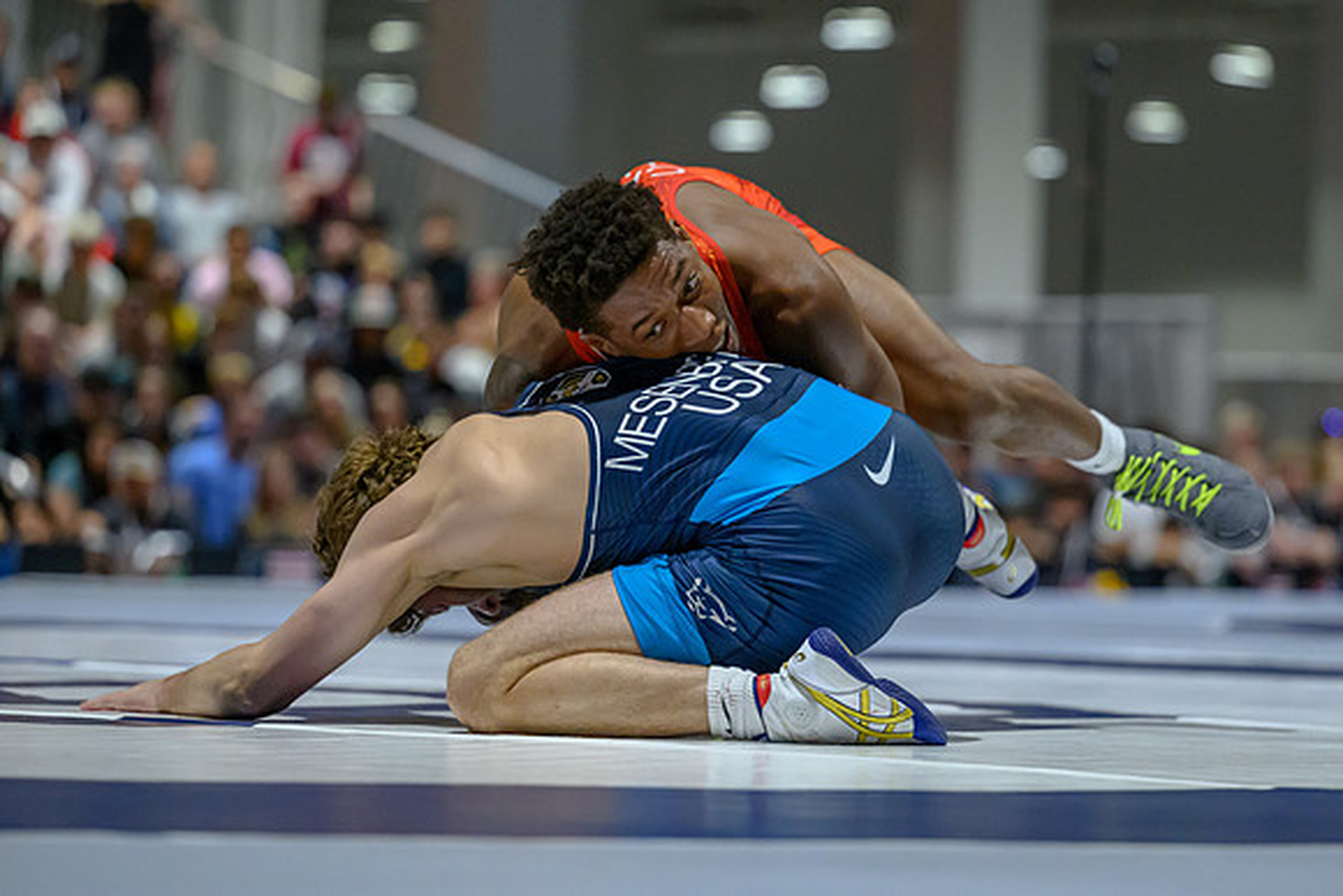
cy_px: 366
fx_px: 6471
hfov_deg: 11.8
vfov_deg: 7.9
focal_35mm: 173
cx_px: 698
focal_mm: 130
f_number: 2.8
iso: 6400
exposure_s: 1/640
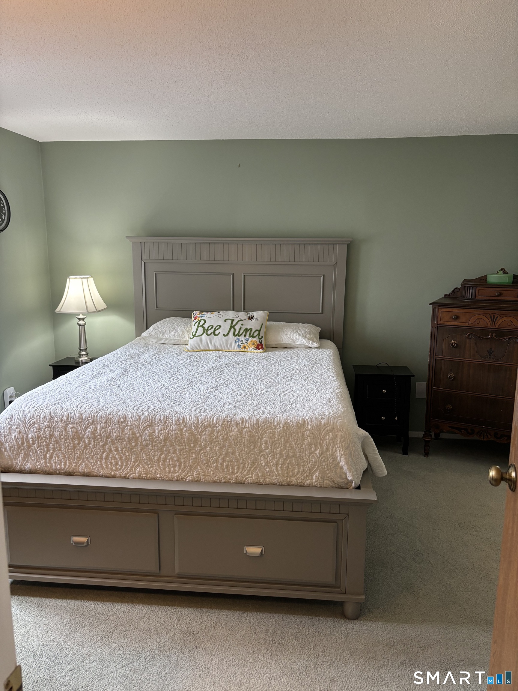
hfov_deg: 53.1
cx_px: 259
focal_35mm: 26
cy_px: 346
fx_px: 519
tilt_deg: -9.1
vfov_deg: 67.3
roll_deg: -0.5
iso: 160
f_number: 1.6
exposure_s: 1/60
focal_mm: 5.96
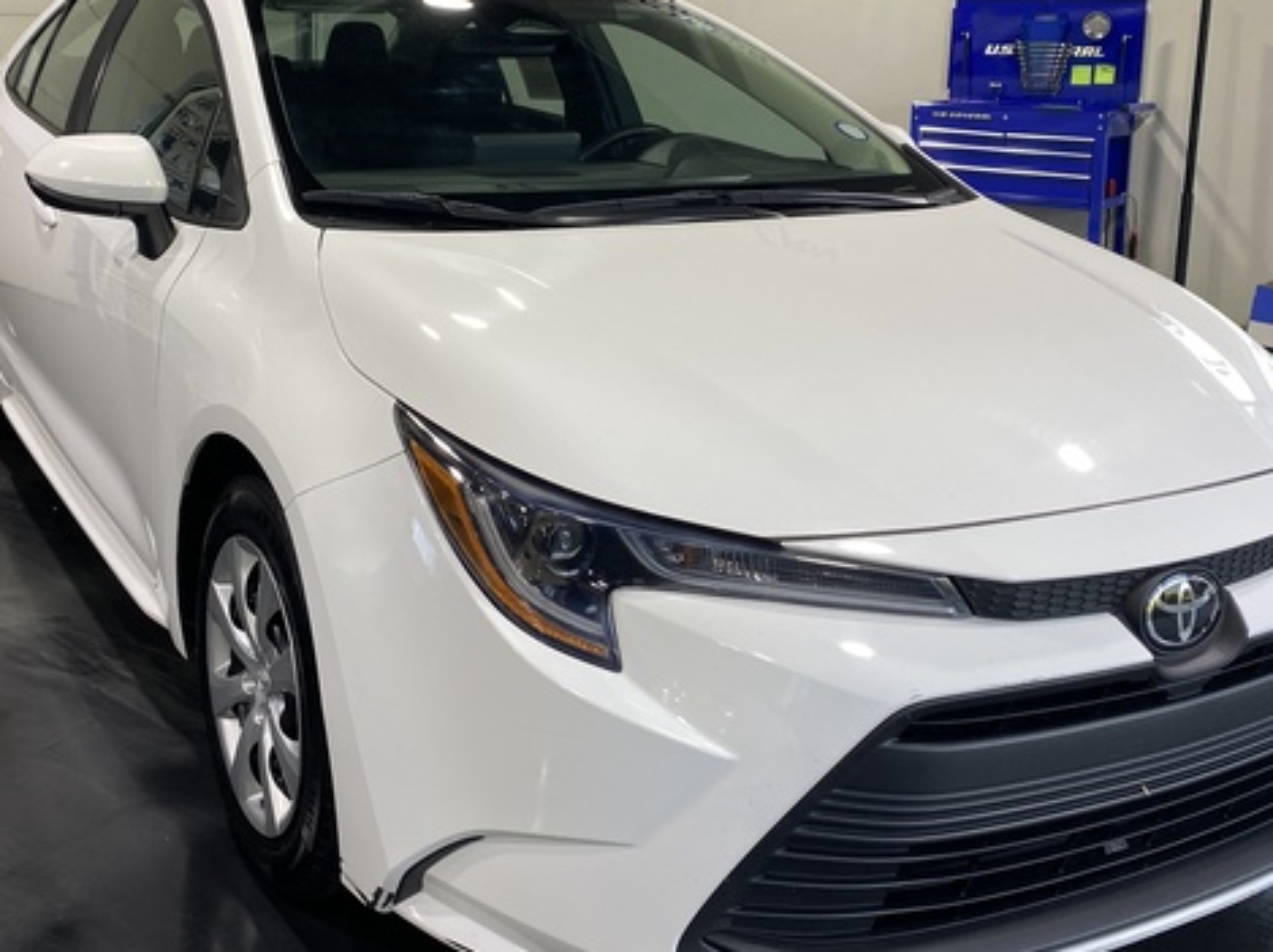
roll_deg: -2.0
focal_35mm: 41
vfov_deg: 34.6
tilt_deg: -9.5
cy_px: 277
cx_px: 522
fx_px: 1507
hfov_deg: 45.6
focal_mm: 4.25
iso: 40
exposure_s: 1/120
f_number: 1.8
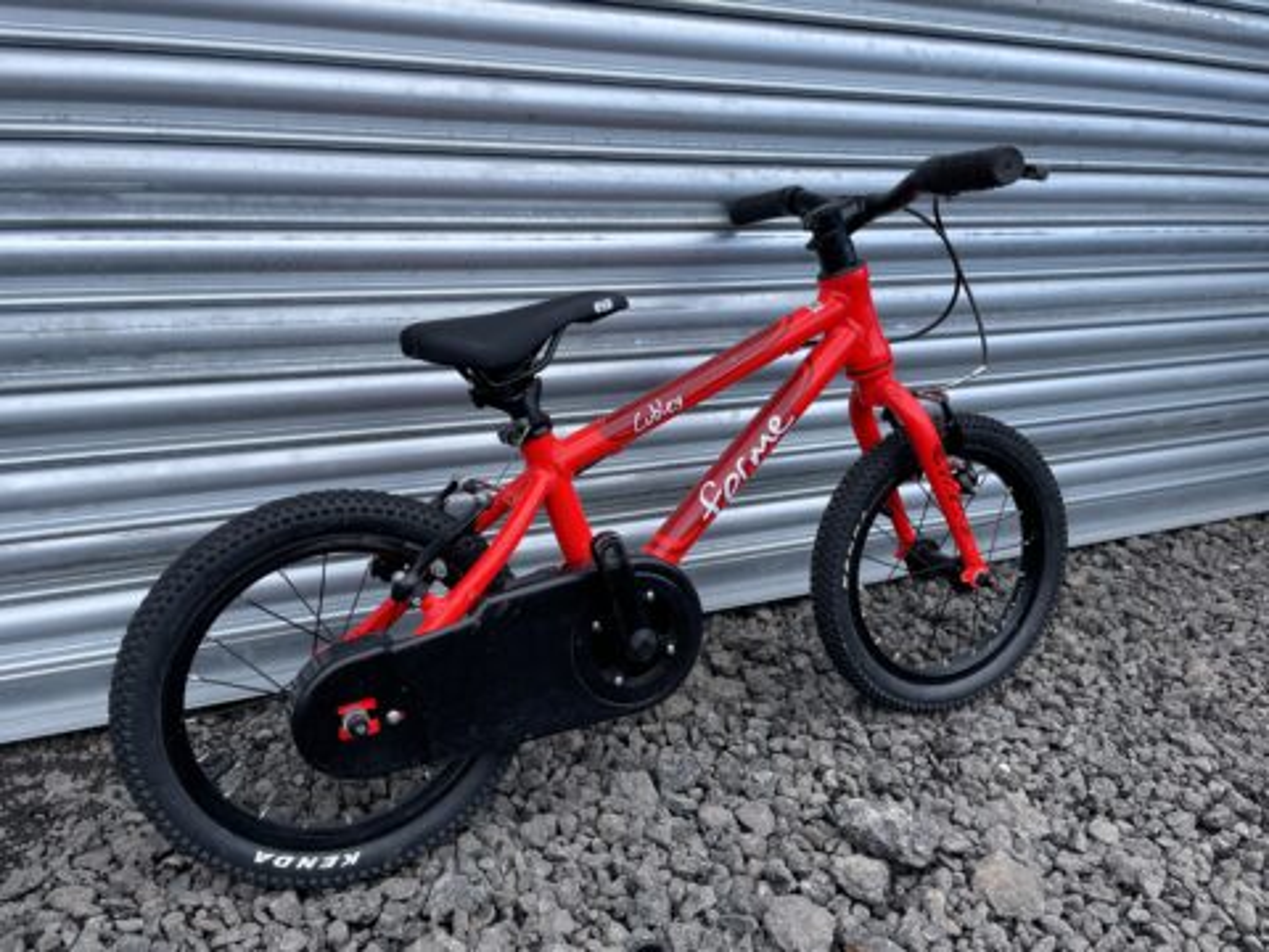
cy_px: 476
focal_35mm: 26
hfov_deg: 67.3
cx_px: 634
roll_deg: -0.7
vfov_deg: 53.1
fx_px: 953
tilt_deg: -18.6
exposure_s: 1/940
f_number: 1.6
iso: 32
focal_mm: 4.2
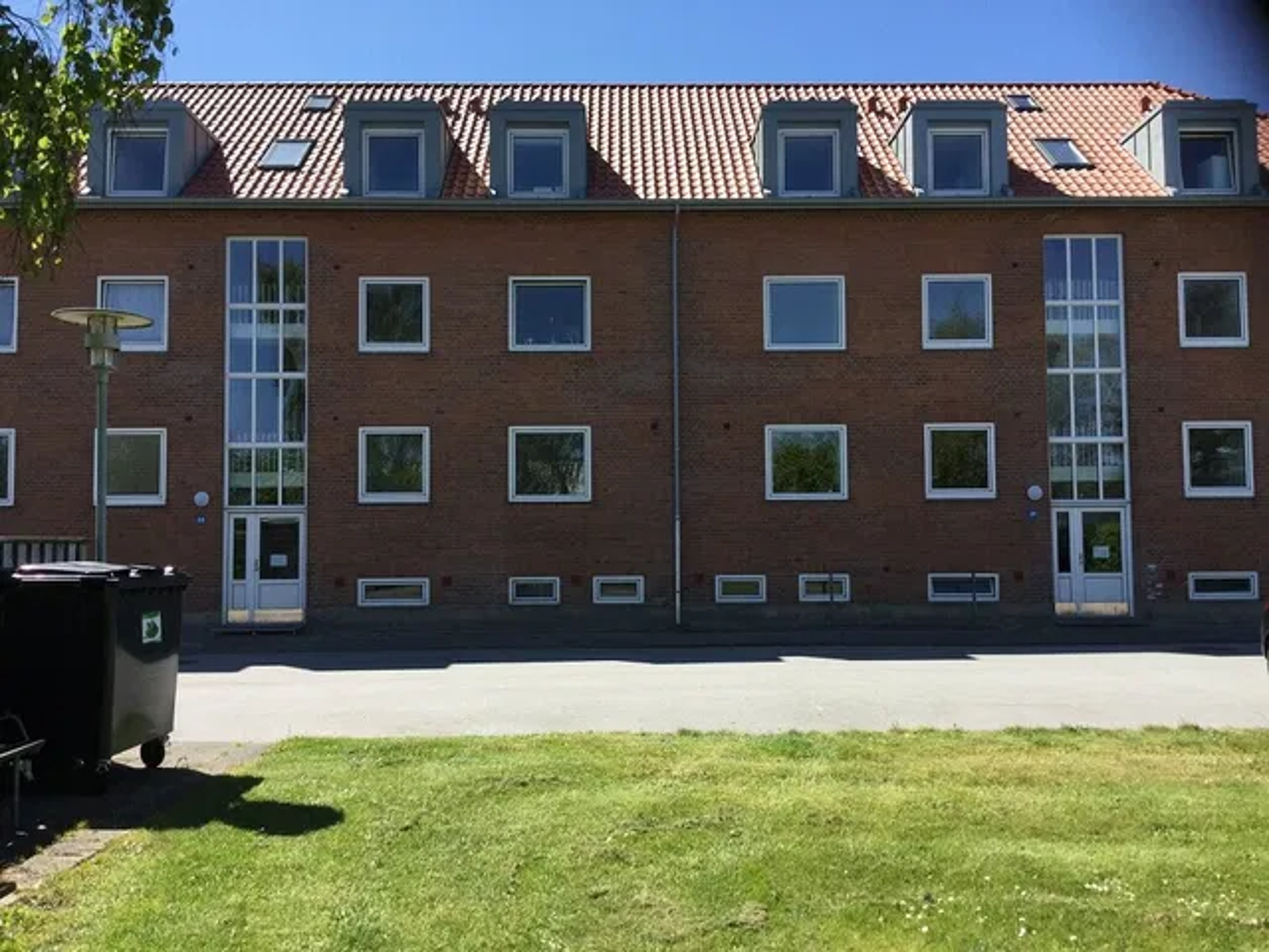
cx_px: 634
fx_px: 1136
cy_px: 476
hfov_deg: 58.4
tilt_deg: +0.3
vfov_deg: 45.4
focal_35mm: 31
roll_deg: -1.4
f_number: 2.4
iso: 25
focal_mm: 3.3
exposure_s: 1/815
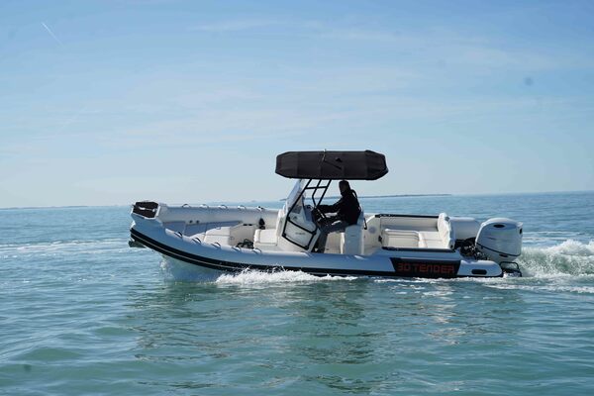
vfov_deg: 23.4
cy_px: 198
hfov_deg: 34.5
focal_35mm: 58
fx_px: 957
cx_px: 297
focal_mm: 58
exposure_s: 1/800
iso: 100
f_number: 5.6
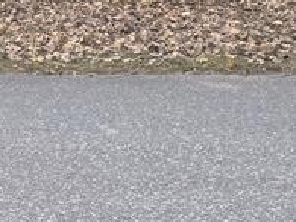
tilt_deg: +3.7
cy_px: -187
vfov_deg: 10.9
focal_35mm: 126
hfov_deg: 14.8
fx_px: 1077
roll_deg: +1.5
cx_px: -121
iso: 80
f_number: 1.78
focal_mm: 6.76
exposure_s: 1/345
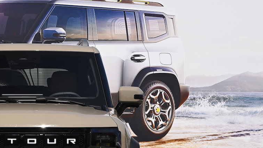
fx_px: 1925
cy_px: 121
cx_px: 28
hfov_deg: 7.8
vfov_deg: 4.4
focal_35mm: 276
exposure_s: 1/320
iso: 200
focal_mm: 125
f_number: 7.1
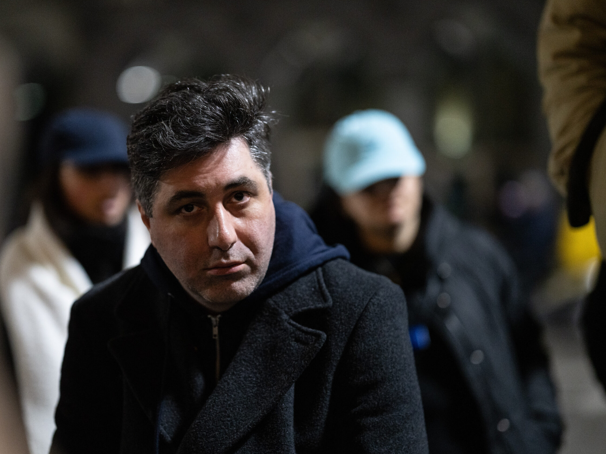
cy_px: 228
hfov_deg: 21.1
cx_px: 270
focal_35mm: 93
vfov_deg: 15.9
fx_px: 1628
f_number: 1.4
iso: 2500
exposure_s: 1/250
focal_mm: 85
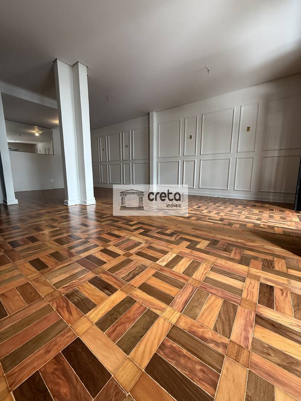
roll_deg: -0.8
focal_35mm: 14
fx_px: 162
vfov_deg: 102.1
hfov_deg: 85.7
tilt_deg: -8.9
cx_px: 150
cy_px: 200
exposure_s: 1/60
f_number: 2.2
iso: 200
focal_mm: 2.22
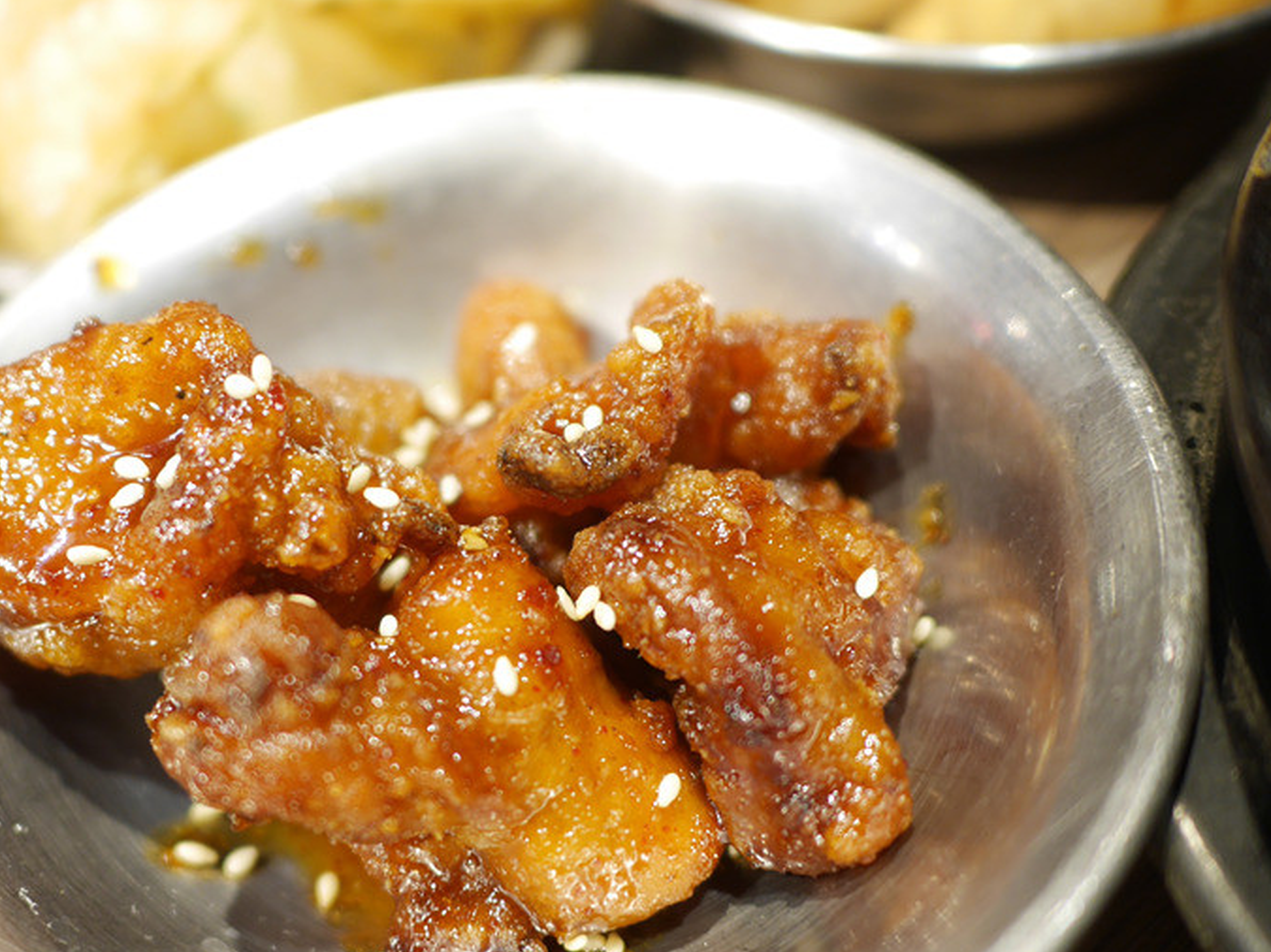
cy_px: 571
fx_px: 1468
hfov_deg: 46.4
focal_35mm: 40
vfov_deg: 35.8
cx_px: 482
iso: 320
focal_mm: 15
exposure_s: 1/60
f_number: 1.7
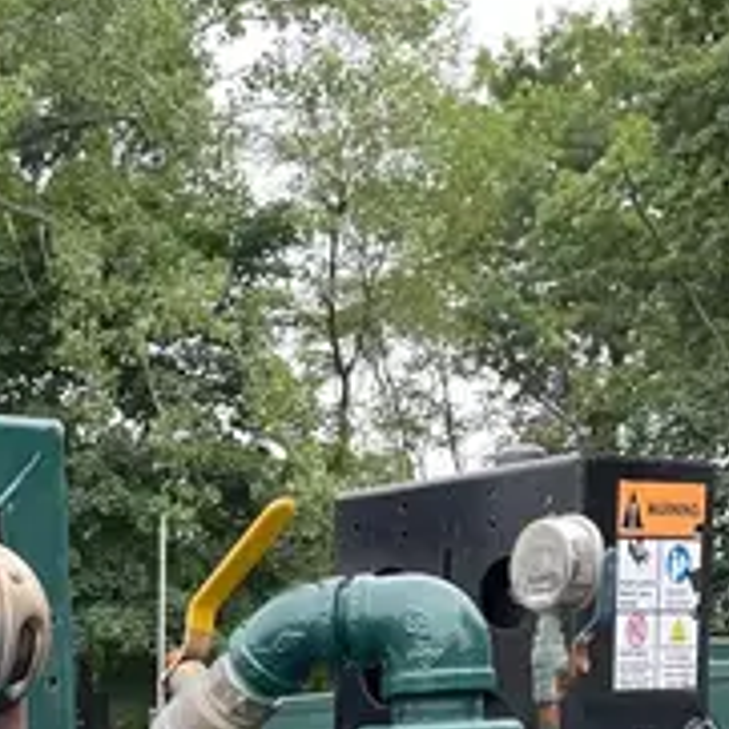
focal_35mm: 93
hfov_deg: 17.9
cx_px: -113
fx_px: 2216
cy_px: 1218
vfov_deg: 16.4
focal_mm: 5.1
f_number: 1.6
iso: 80
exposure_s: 1/121
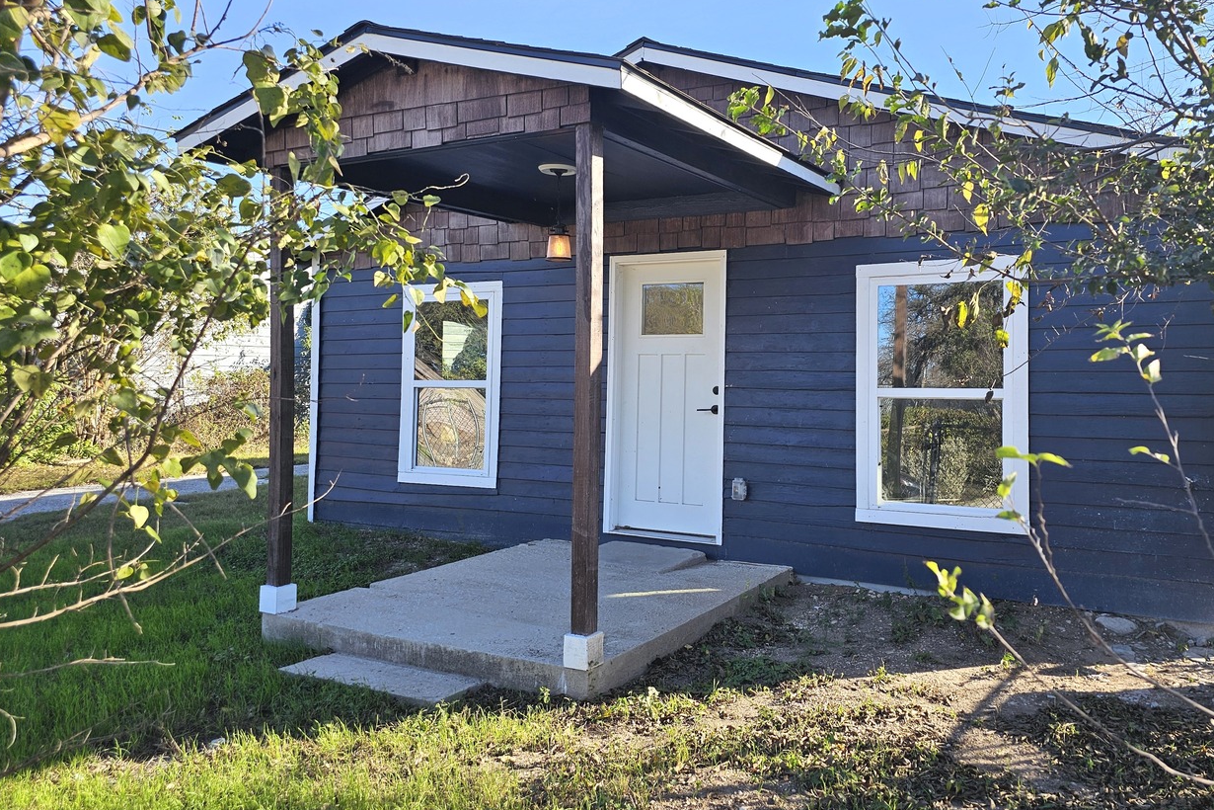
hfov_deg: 65.1
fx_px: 944
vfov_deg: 46.3
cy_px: 346
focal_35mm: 28
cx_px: 702
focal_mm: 6.3
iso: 10
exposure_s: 1/196
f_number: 1.7
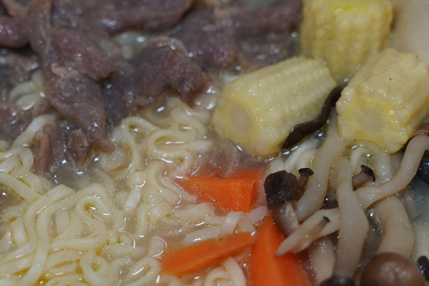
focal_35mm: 164
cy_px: 152
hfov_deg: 12.5
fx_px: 1954
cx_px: 129
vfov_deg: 8.4
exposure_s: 1/80
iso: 200
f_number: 4
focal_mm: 75
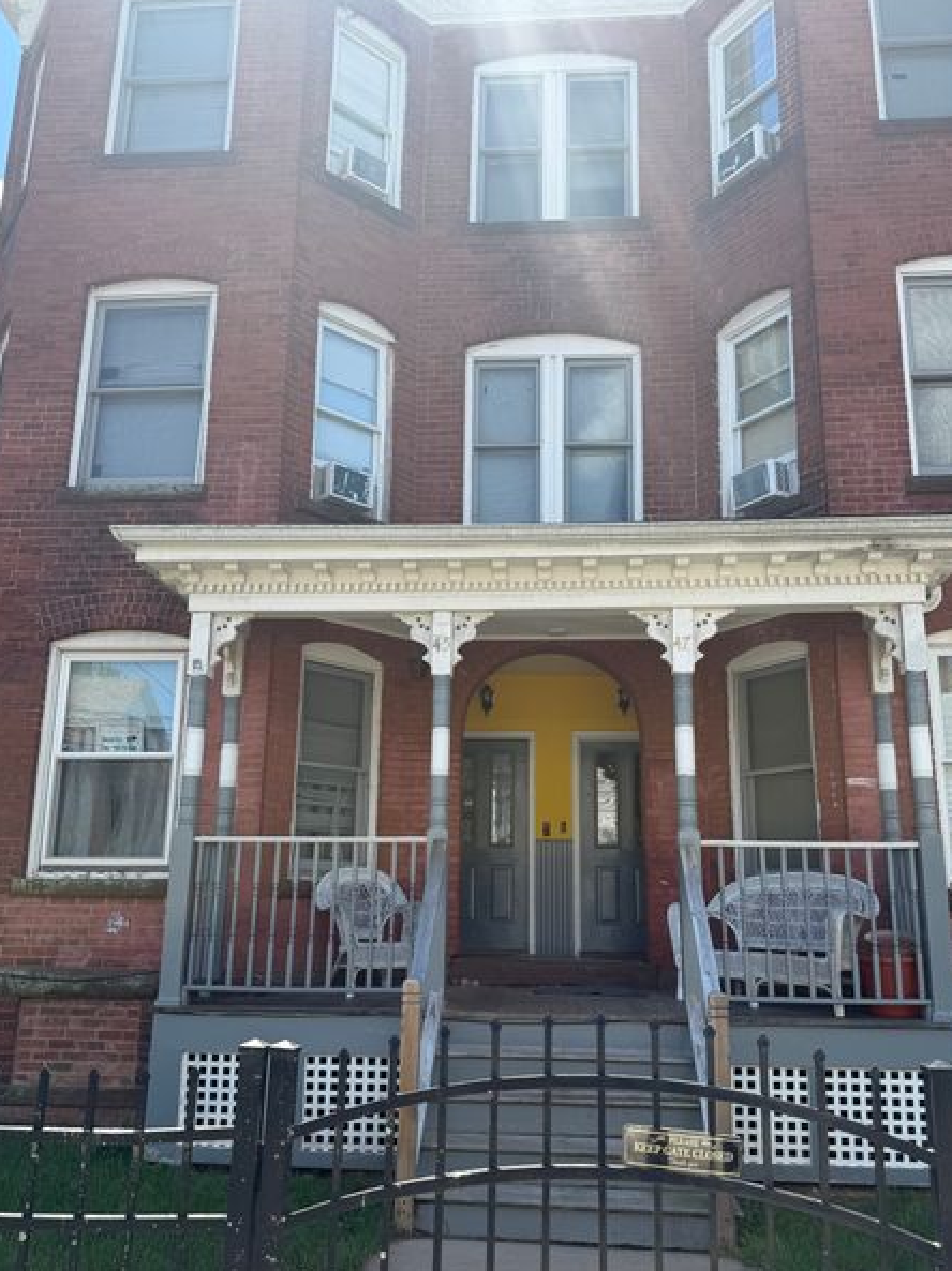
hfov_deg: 51.3
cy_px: 691
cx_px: 489
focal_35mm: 27
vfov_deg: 65.2
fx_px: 991
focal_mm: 6.76
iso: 80
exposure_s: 1/1653
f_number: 1.78
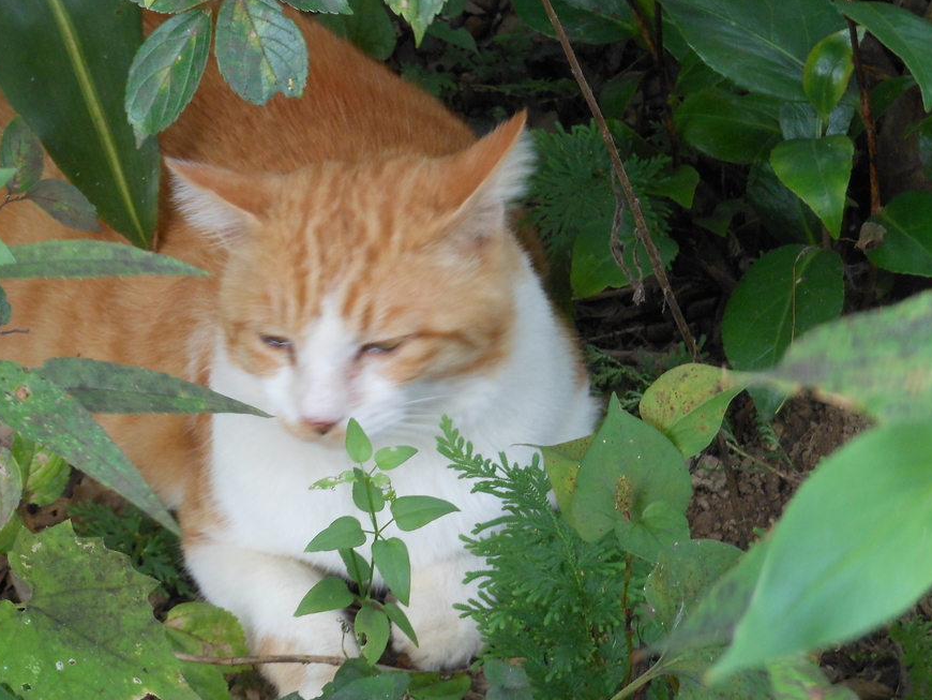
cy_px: 291
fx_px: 3232
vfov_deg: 12.3
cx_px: 320
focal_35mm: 120
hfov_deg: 16.4
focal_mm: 15.6
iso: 200
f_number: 5.3
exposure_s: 1/30
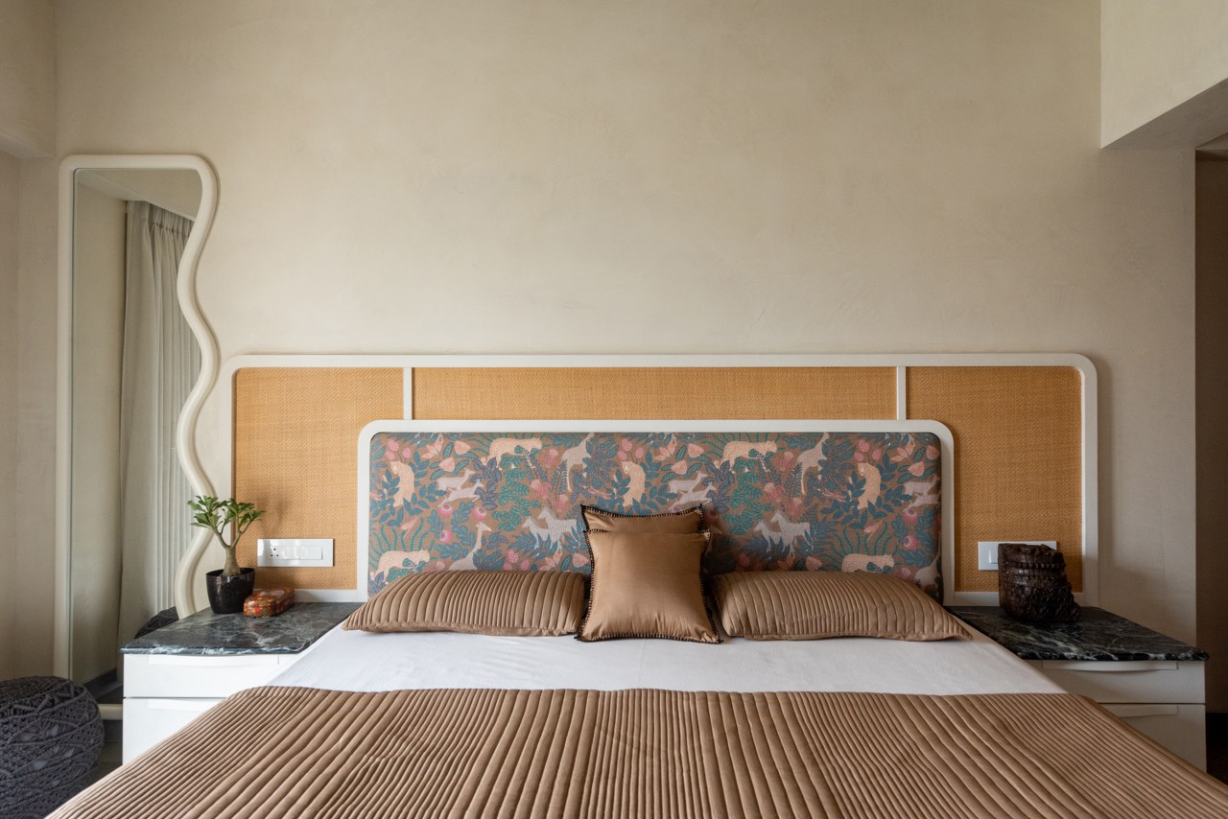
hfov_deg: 78.6
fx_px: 751
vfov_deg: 57.3
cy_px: 410
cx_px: 614
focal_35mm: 22
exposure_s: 1/30
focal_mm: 22
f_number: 8
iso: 800
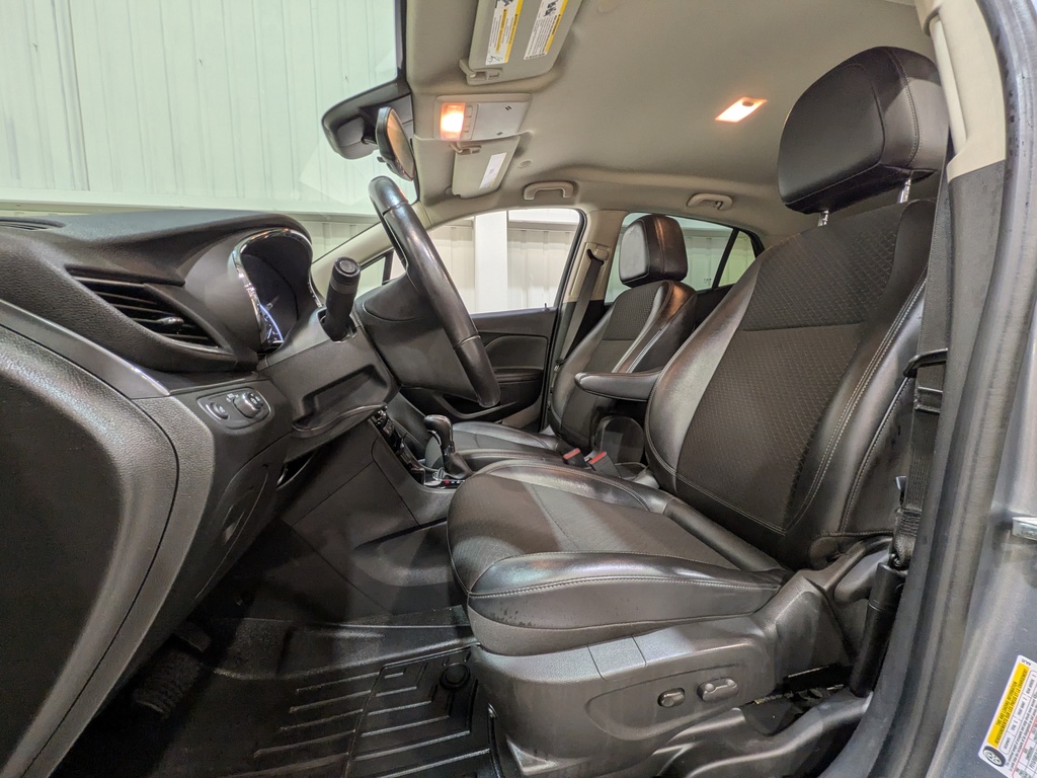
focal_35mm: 14
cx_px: 518
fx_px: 419
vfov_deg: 85.7
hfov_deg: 102.1
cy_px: 389
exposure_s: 1/40
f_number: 2.2
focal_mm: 1.83
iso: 82
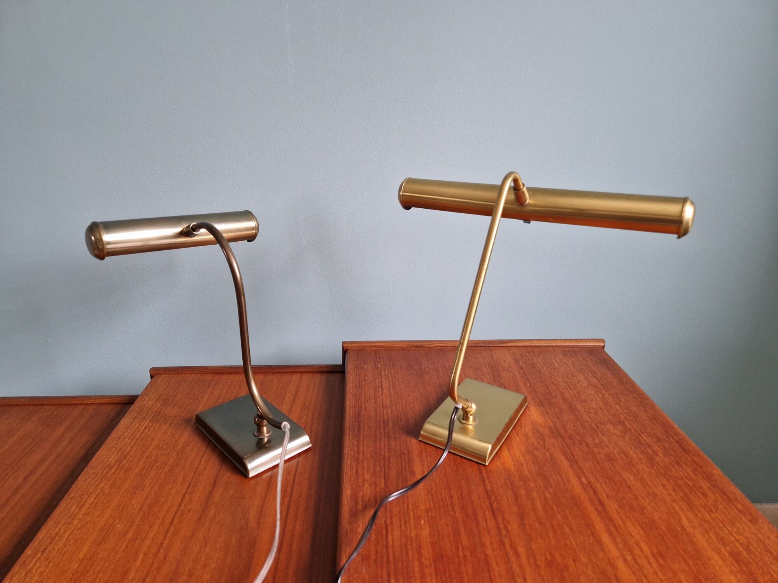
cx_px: 389
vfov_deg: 58.9
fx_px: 517
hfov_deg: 73.9
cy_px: 292
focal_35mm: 23
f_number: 1.8
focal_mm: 5.4
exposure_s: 1/50
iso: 640
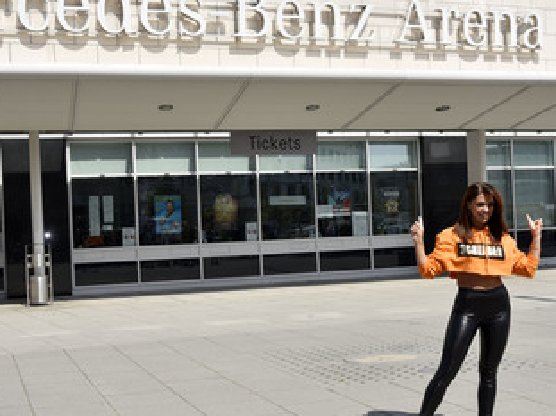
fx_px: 851
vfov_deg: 27.5
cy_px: 227
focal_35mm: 53
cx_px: 249
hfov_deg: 36.1
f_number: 8
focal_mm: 38
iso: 125
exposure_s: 1/400
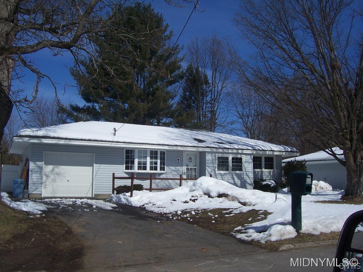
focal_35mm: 34
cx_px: 182
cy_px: 136
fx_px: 357
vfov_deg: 41.8
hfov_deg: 54.0
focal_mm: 5.6
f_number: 5.6
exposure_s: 1/1500
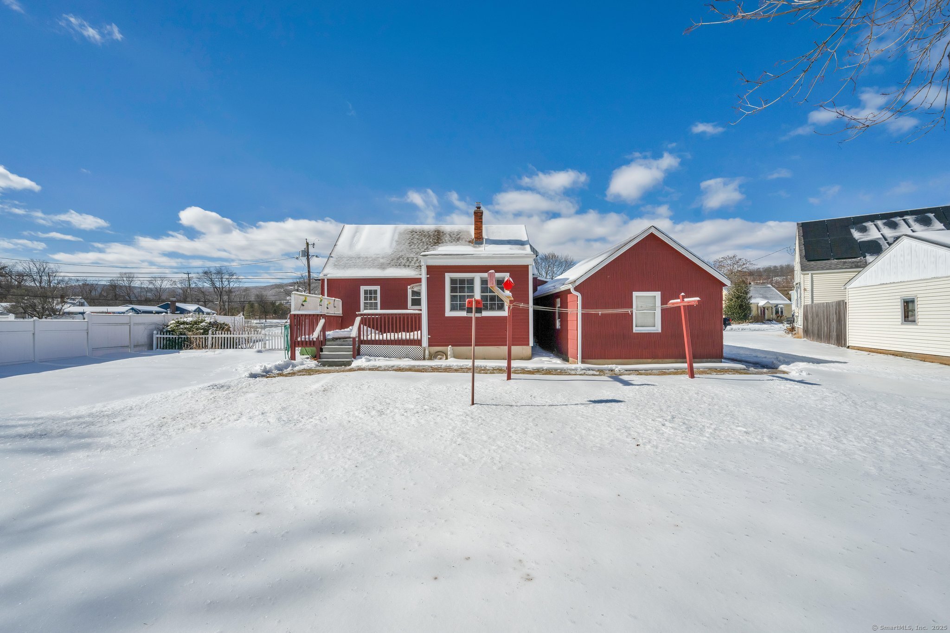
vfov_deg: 77.3
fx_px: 396
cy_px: 316
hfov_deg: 100.4
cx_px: 475
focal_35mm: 15
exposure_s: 1/2500
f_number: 9
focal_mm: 15
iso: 400
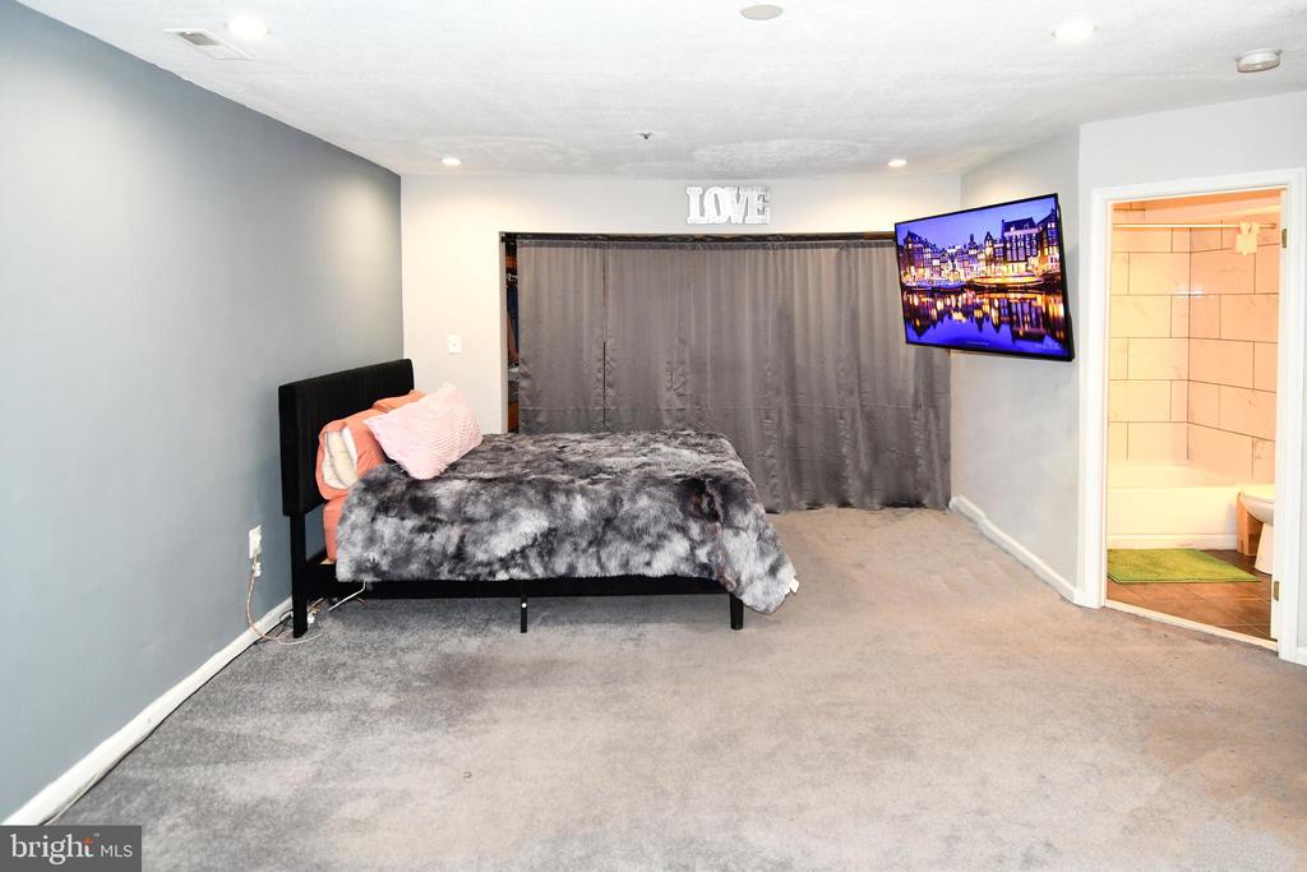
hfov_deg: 90.0
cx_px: 654
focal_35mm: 18
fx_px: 654
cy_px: 436
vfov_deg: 67.4
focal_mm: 12
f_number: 4
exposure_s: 1/60
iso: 1100
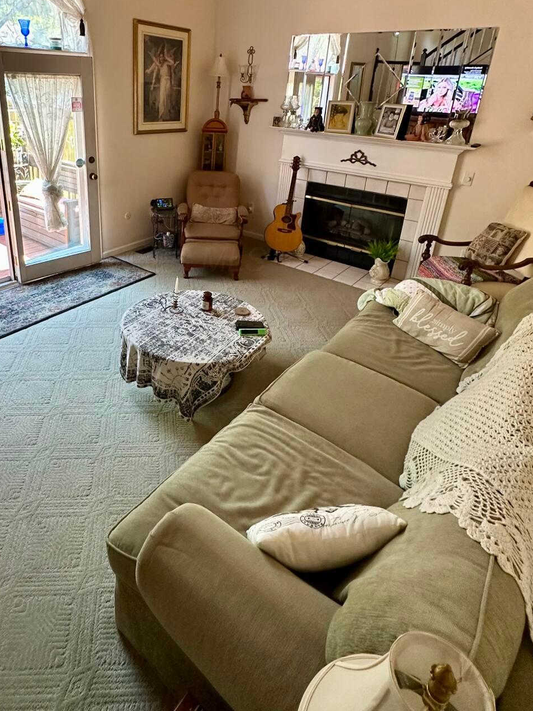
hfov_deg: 59.8
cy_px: 260
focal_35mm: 22
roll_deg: -2.6
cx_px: 183
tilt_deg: -20.6
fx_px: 452
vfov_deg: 74.9
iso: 320
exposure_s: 1/95
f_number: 2.2
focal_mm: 2.22
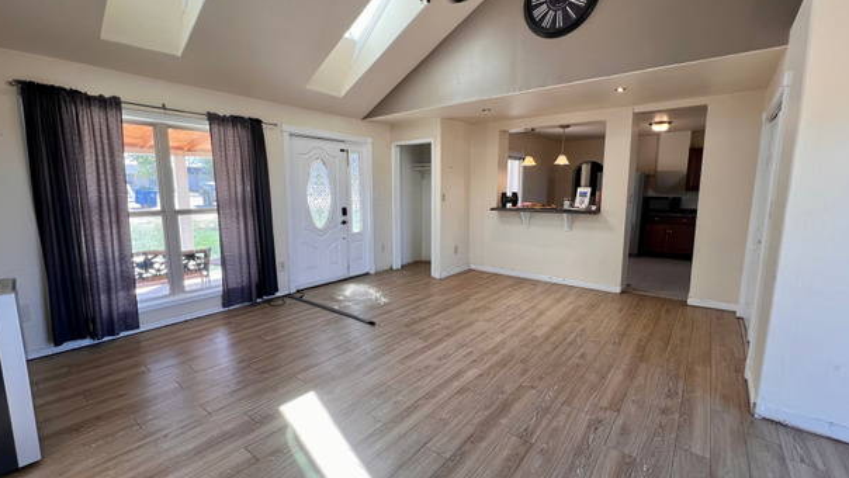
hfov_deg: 103.0
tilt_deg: -8.9
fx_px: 338
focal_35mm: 15
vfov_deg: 70.6
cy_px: 242
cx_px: 430
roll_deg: +0.1
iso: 50
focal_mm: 1.57
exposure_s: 1/120
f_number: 1.8
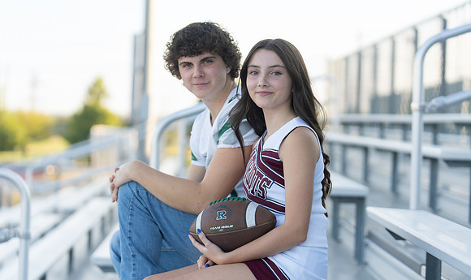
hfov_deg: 20.0
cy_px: 156
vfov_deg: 12.0
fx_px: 1334
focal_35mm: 105
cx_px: 235
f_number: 2.8
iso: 100
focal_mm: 95
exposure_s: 1/320
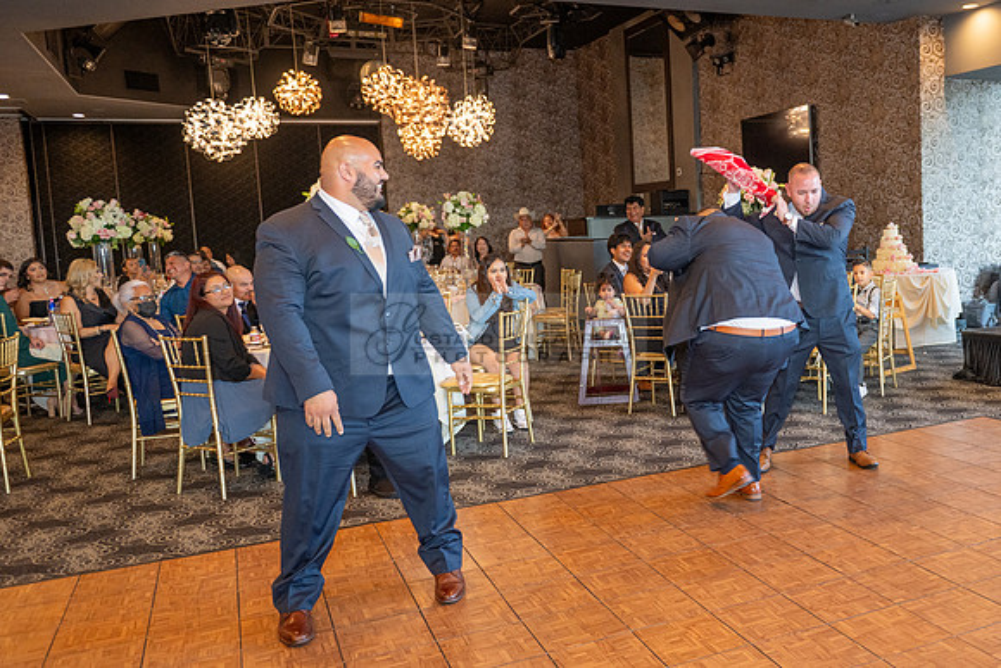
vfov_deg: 39.4
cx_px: 699
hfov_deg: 54.8
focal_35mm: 34
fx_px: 932
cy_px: 314
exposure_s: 1/200
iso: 800
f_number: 2.8
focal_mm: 24
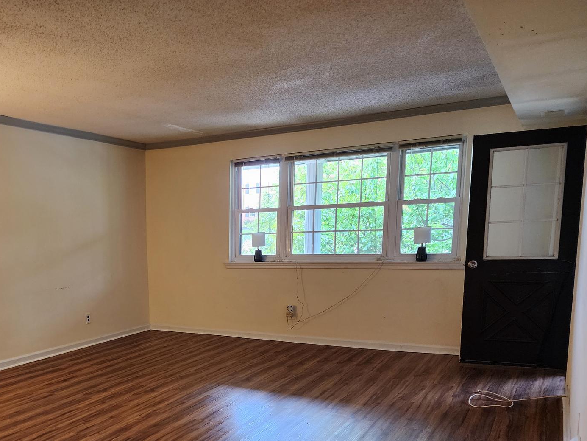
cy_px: 324
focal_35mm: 34
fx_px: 577
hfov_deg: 52.0
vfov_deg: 40.7
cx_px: 158
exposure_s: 1/120
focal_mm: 6.4
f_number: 1.8
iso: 400
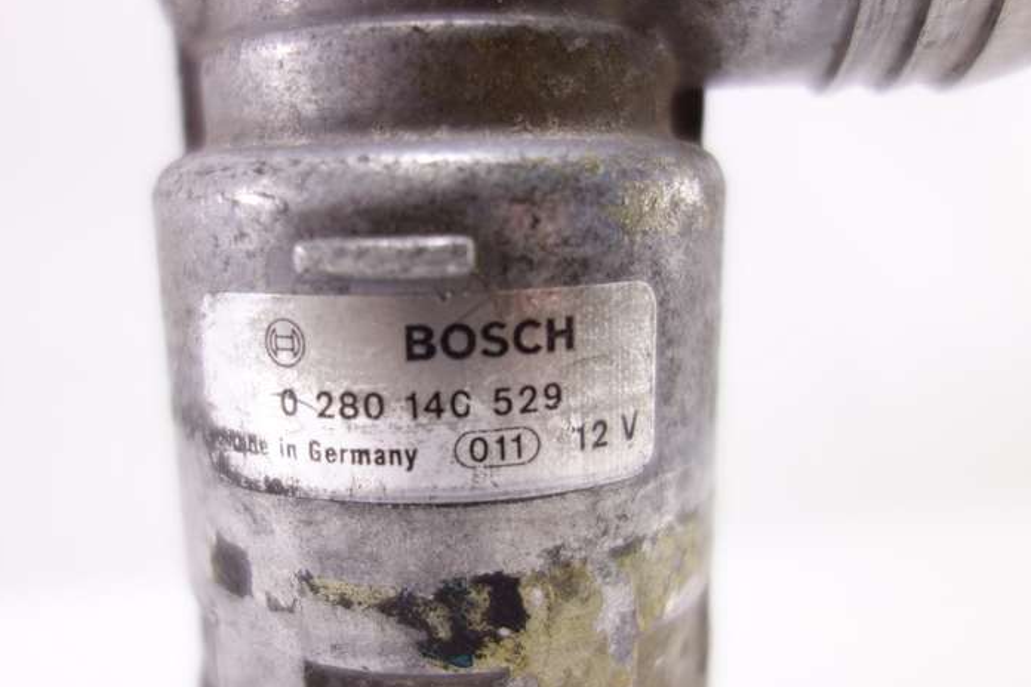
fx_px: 945
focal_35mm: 33
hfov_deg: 57.1
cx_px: 458
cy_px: 372
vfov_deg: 39.9
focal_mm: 10.4
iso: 125
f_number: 1.8
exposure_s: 1/100
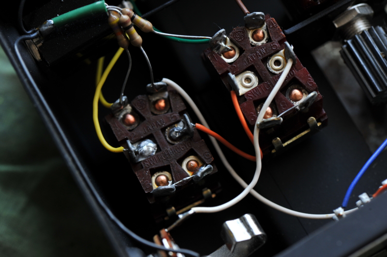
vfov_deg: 13.0
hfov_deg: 19.5
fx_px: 1128
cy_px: 128
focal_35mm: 105
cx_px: 194
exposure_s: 1/20
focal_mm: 105
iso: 800
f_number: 9
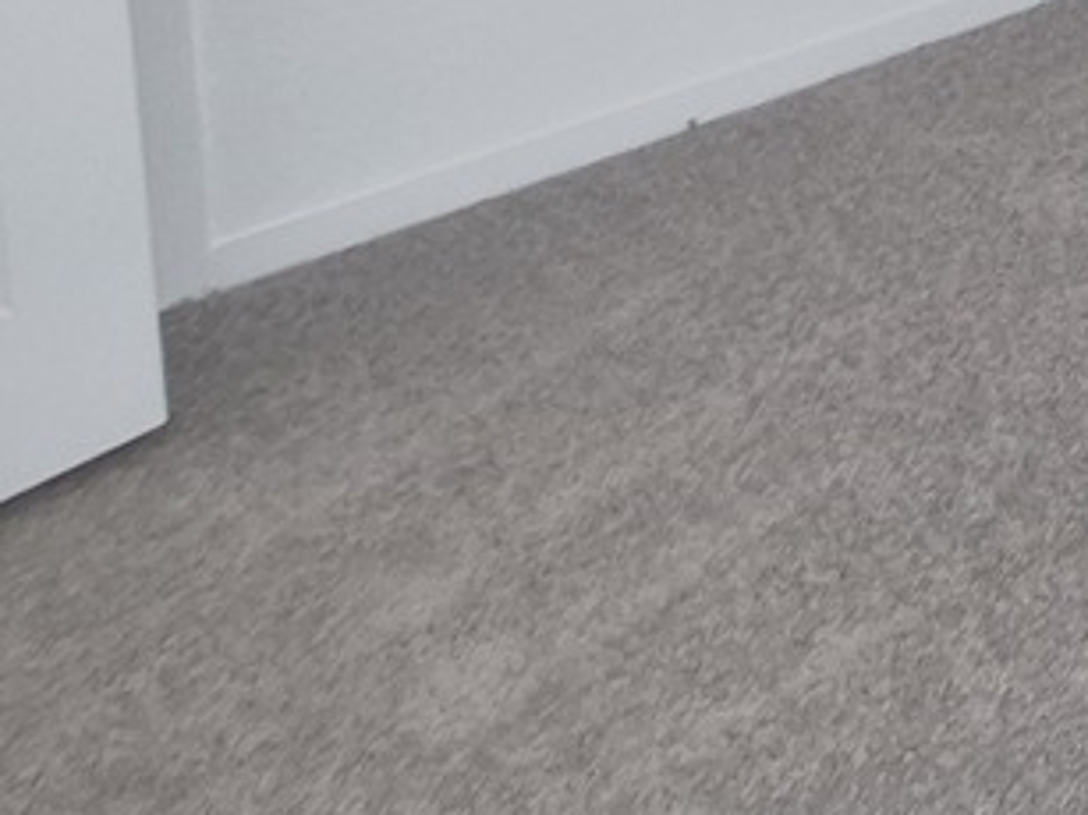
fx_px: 1917
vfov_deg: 18.6
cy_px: -656
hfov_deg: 23.3
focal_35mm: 61
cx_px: 1758
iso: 64
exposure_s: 1/59
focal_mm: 1.74
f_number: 2.2
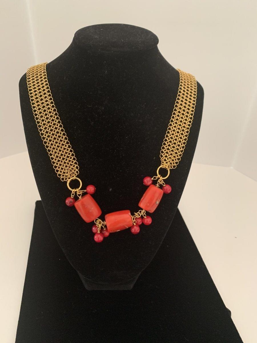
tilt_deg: -31.1
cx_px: 128
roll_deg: -2.0
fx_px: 257
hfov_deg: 53.1
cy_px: 172
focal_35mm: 26
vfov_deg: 67.3
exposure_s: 1/60
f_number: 1.8
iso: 320
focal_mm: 4.25
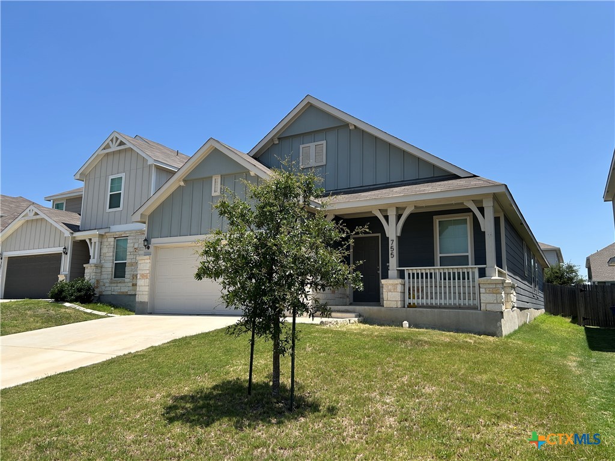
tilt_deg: +8.9
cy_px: 230
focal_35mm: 26
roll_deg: -0.7
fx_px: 462
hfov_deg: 67.3
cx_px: 308
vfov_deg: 53.1
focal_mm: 5.7
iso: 50
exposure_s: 1/3571
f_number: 1.5
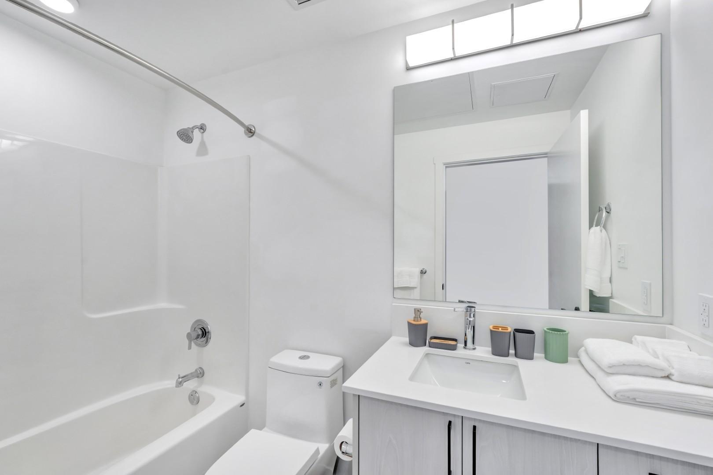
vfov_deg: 74.1
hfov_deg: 97.1
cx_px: 356
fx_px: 315
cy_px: 238
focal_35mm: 16
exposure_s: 1/40
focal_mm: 15.9
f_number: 8
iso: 400
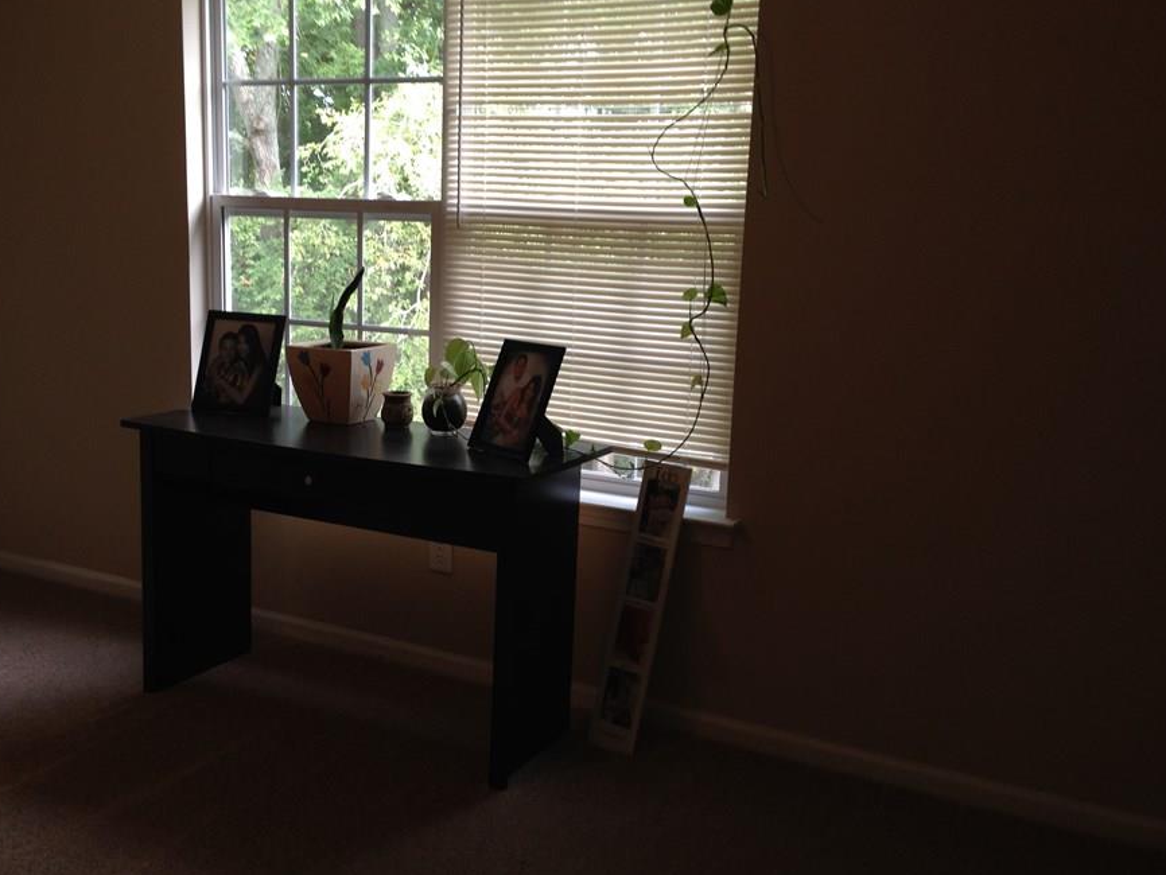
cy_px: 439
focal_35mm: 39
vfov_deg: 36.8
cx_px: 497
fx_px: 1314
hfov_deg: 47.7
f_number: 2.4
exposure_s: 1/40
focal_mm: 4.12
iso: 50
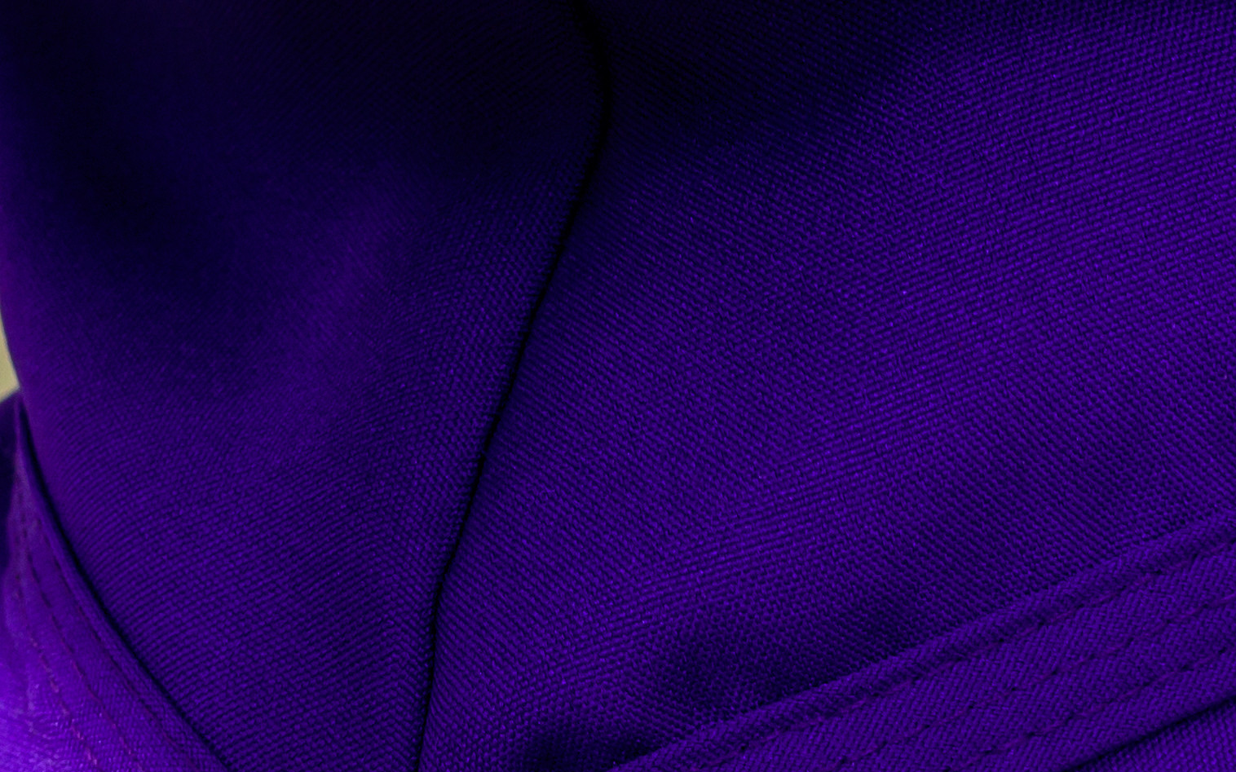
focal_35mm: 161
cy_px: 1272
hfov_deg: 13.0
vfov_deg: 7.9
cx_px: 959
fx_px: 5422
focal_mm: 29
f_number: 5.6
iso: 500
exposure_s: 1/25
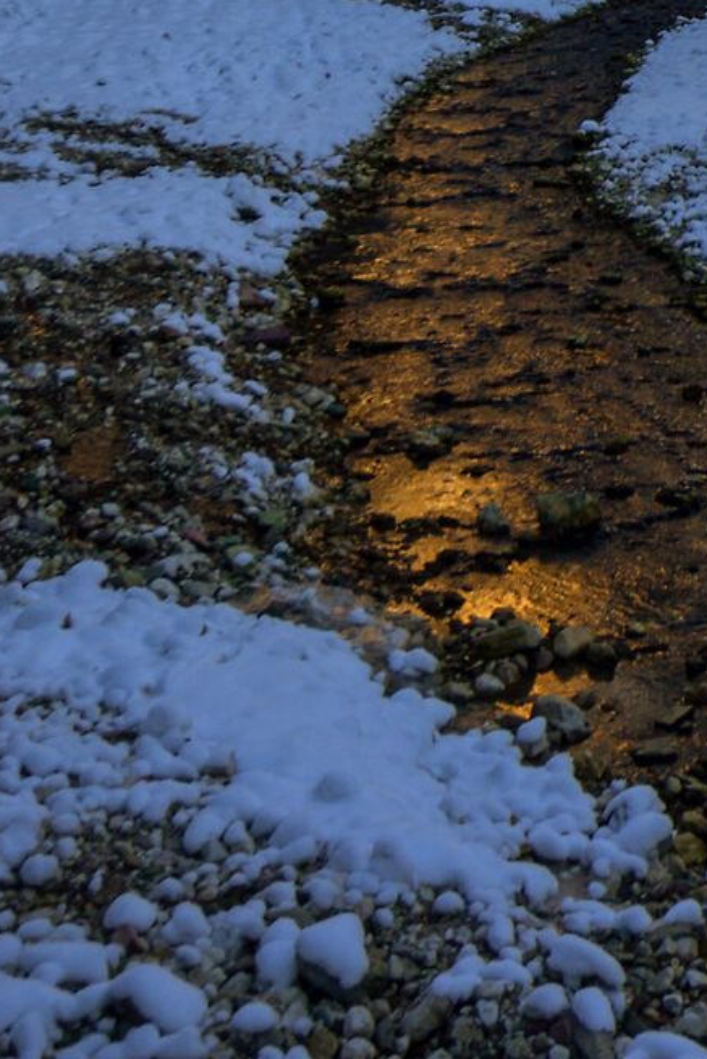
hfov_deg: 15.0
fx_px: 2591
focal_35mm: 88
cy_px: -519
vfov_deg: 20.0
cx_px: 848
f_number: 11
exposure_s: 1/50
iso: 100
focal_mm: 24
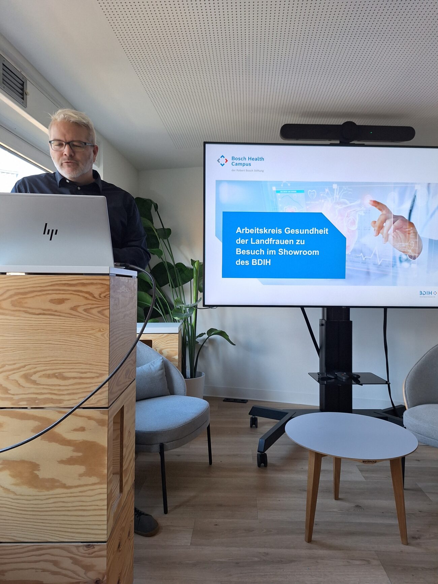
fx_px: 388
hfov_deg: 58.9
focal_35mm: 23
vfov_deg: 73.9
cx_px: 219
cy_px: 292
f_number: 1.8
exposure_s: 1/100
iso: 64
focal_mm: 5.54
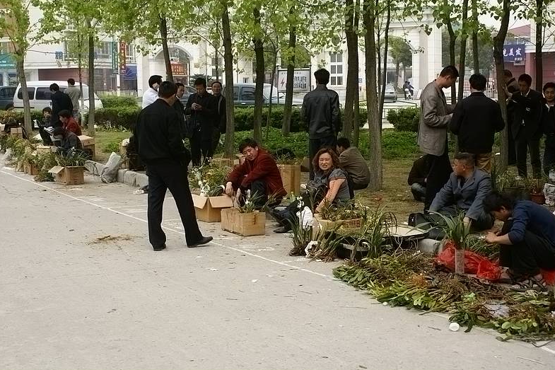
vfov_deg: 25.3
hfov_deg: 37.2
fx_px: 825
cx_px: 276
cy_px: 184
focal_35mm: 54
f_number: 7.1
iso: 100
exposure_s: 1/125
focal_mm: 35
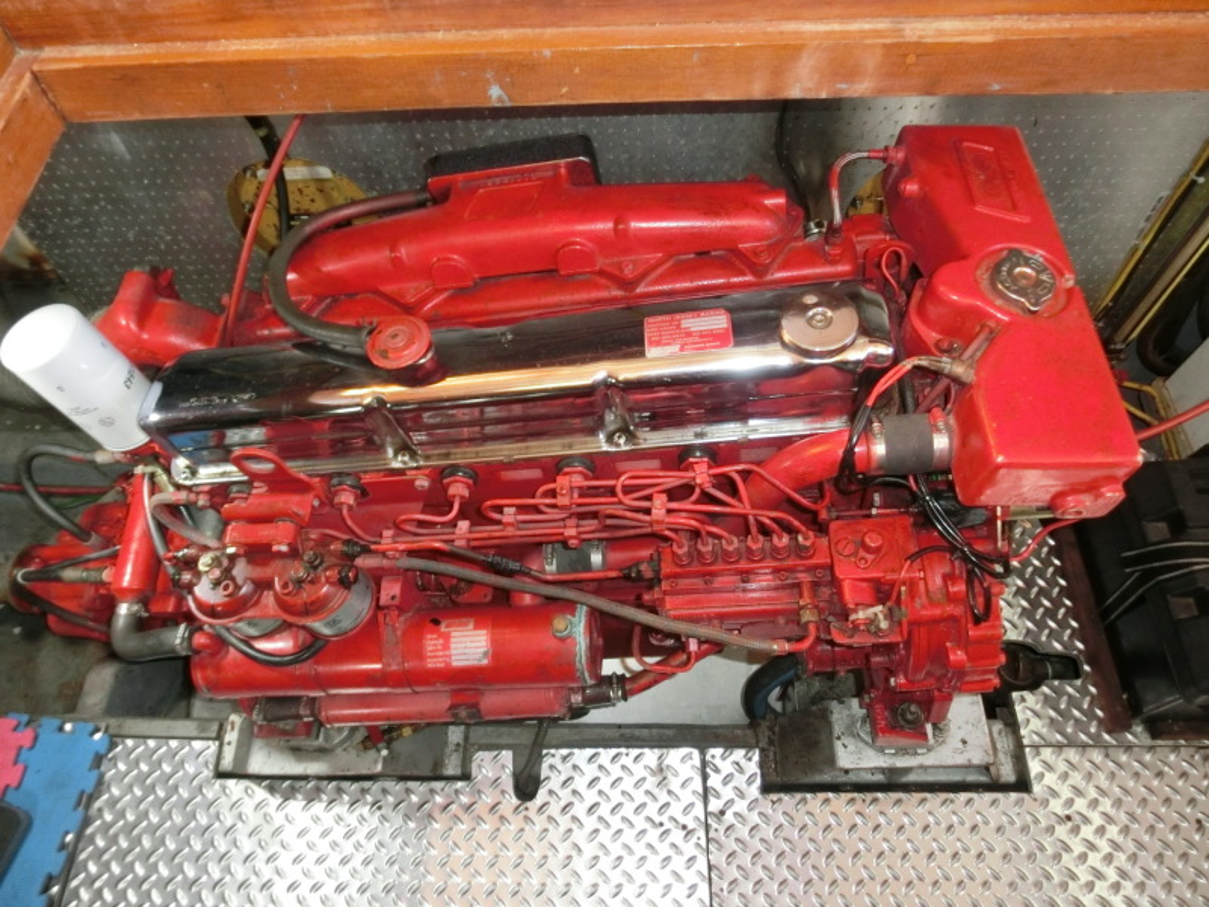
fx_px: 838
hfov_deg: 71.6
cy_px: 454
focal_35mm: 24
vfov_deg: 56.8
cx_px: 604
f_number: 3
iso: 400
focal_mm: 4.24
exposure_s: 1/50
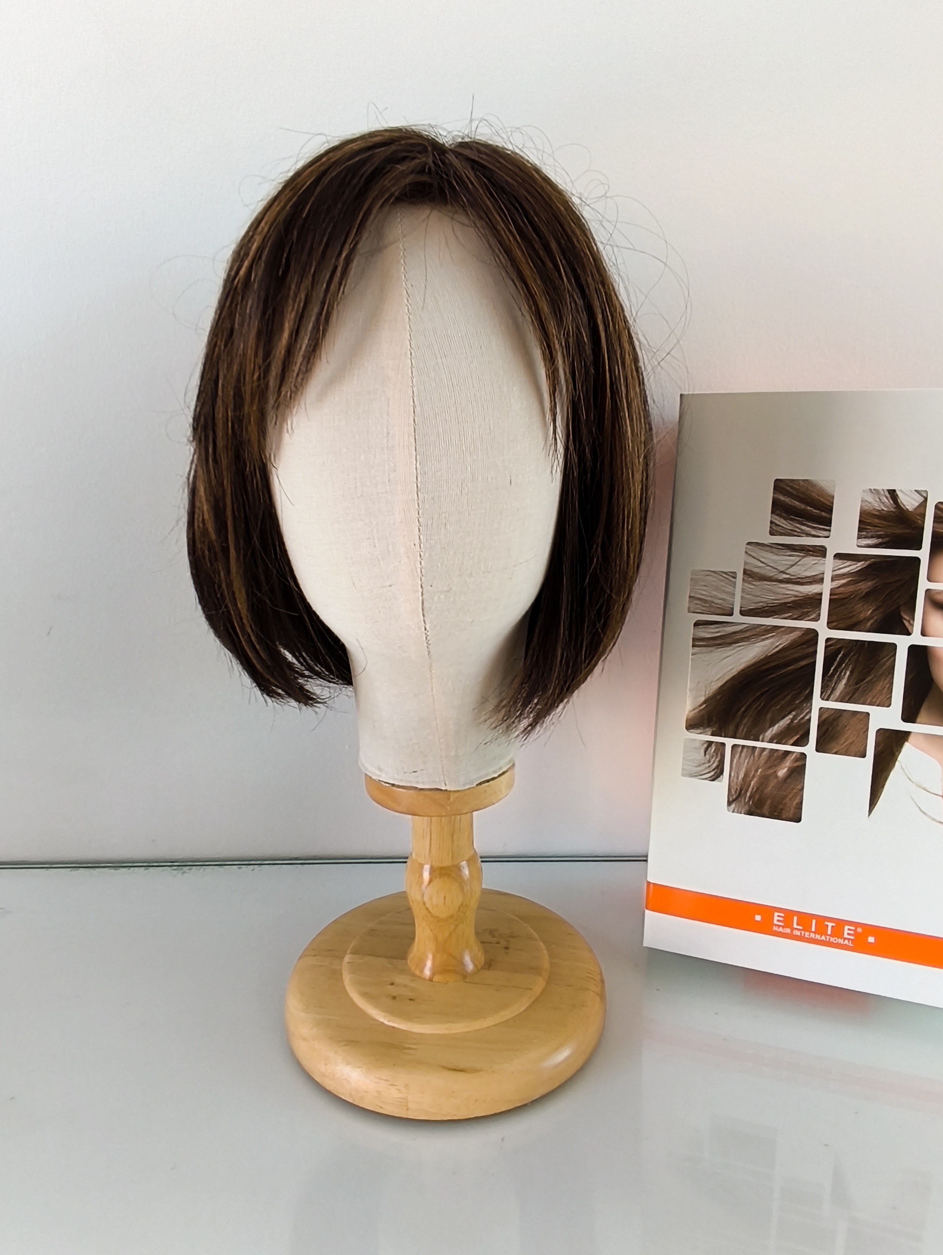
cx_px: 472
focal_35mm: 23
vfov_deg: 73.9
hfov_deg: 58.9
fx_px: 835
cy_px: 628
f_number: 2.2
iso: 50
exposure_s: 1/30
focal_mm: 1.65
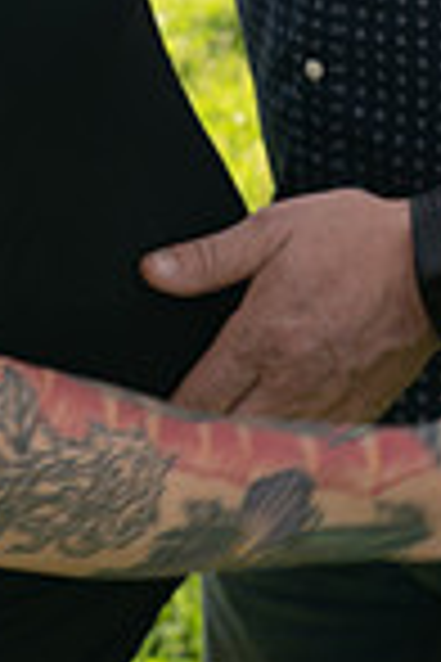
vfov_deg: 18.9
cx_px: 68
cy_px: -329
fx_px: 1745
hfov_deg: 14.3
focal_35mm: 95
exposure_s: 1/125
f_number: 6.3
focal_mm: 31
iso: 100
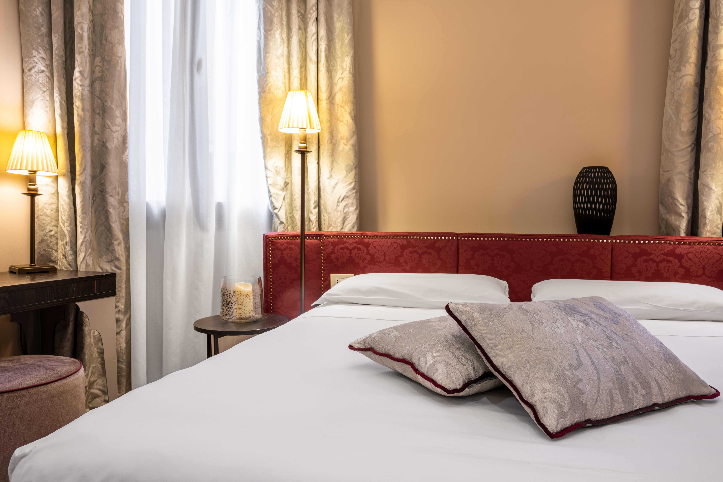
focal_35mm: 28
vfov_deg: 47.2
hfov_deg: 66.4
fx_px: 552
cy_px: 241
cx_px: 362
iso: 100
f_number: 11
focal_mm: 27.5
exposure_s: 1/4
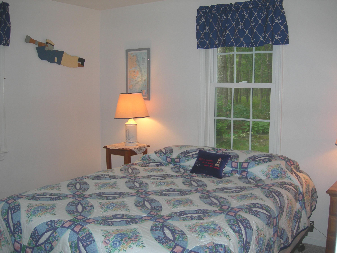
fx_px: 370
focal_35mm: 38
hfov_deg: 49.0
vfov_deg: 37.7
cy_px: 126
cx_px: 168
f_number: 2.8
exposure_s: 1/60.1
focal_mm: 7.8
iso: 50
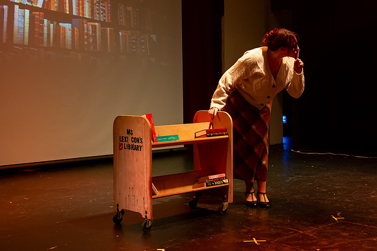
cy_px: 93
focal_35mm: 58
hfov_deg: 34.5
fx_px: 605
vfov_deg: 23.3
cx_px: 215
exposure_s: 1/125
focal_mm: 35
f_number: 4
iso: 4000
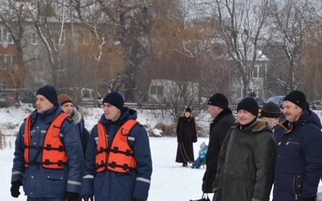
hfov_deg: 11.0
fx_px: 1660
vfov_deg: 6.9
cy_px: 198
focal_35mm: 189
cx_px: 50
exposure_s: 1/160
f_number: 6.3
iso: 100
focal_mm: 55
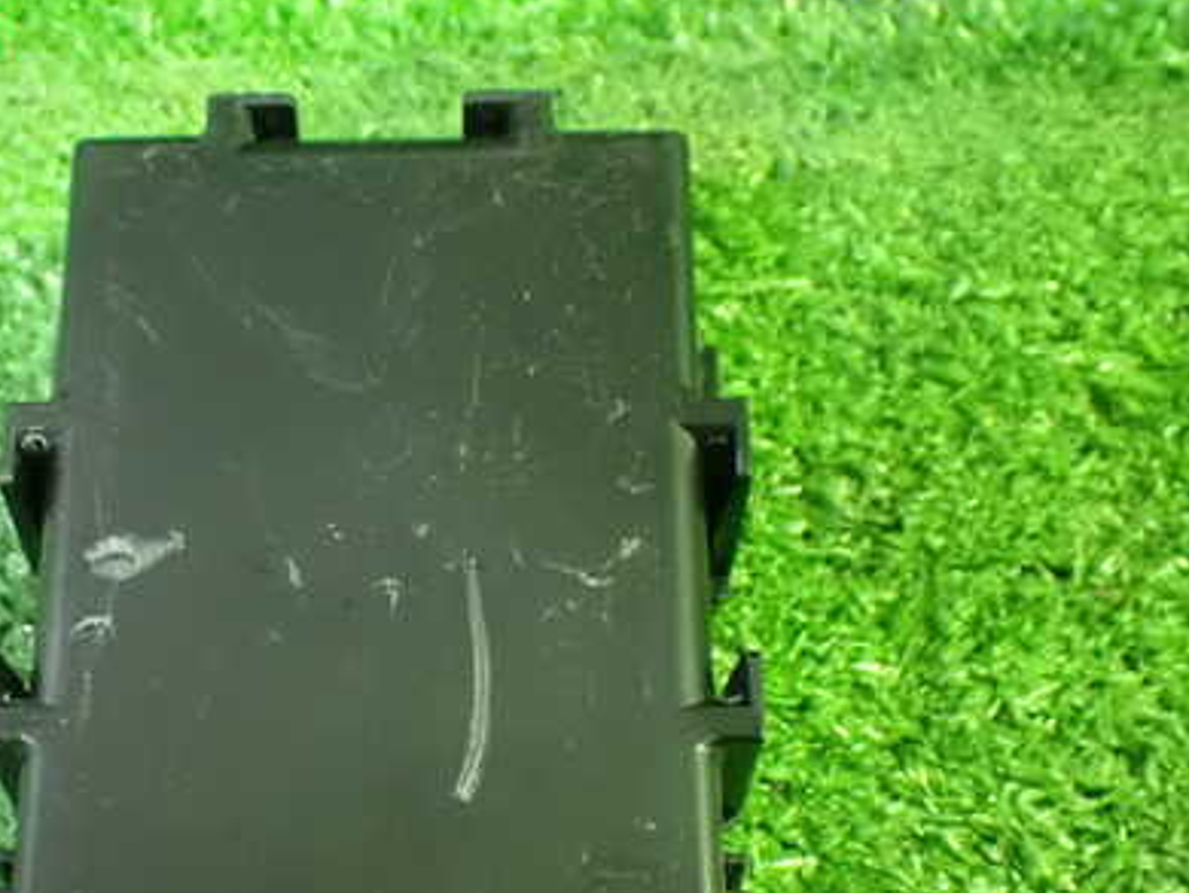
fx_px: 2165
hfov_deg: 30.4
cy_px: 674
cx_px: 351
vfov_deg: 23.1
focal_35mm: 63
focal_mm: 7.31
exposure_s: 1/20
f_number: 2.8
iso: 1600
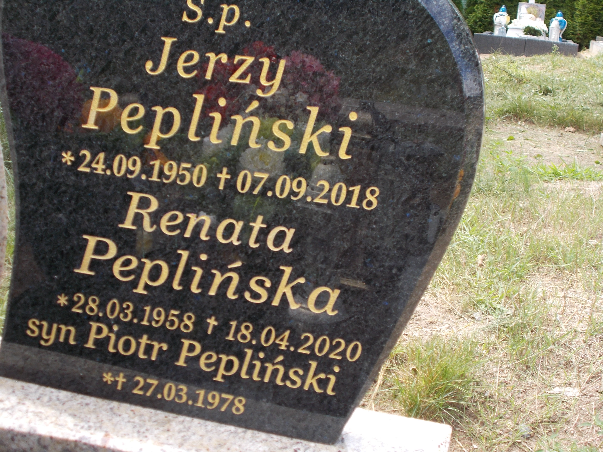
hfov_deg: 38.2
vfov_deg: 29.1
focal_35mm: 50
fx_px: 871
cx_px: 302
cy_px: 226
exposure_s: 1/125
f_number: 4.5
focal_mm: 9
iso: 80
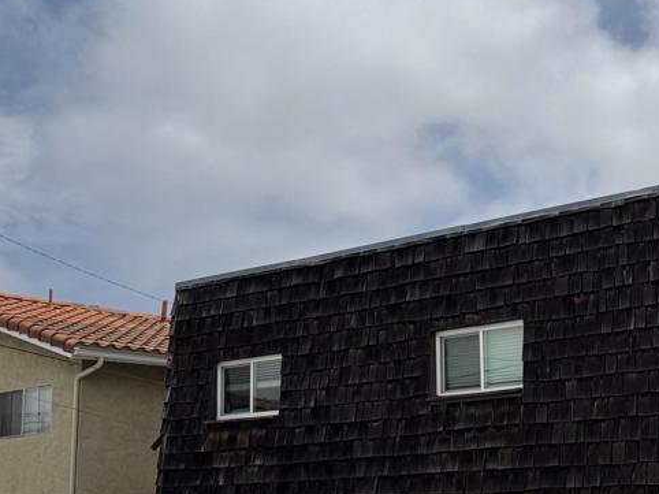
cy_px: 334
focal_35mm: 51
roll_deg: +1.3
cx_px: 589
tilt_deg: +7.9
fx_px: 970
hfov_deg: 35.4
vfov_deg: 28.3
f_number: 1.78
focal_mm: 6.76
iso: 80
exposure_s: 1/9009
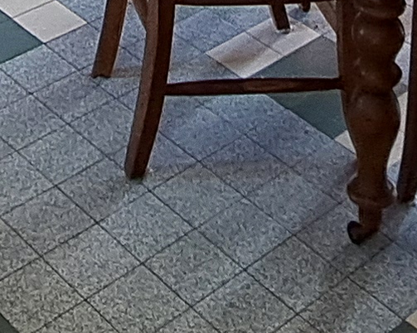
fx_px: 1246
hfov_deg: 19.0
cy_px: -619
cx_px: 199
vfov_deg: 11.0
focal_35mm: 101
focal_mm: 1.74
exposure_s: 1/50
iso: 50
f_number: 2.2
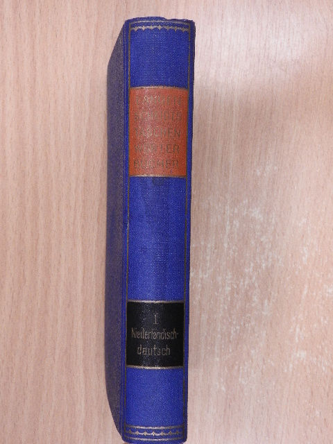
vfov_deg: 29.8
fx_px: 834
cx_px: 166
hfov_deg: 22.6
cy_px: 222
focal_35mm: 65
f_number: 4.2
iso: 500
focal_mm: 11.6
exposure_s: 1/60
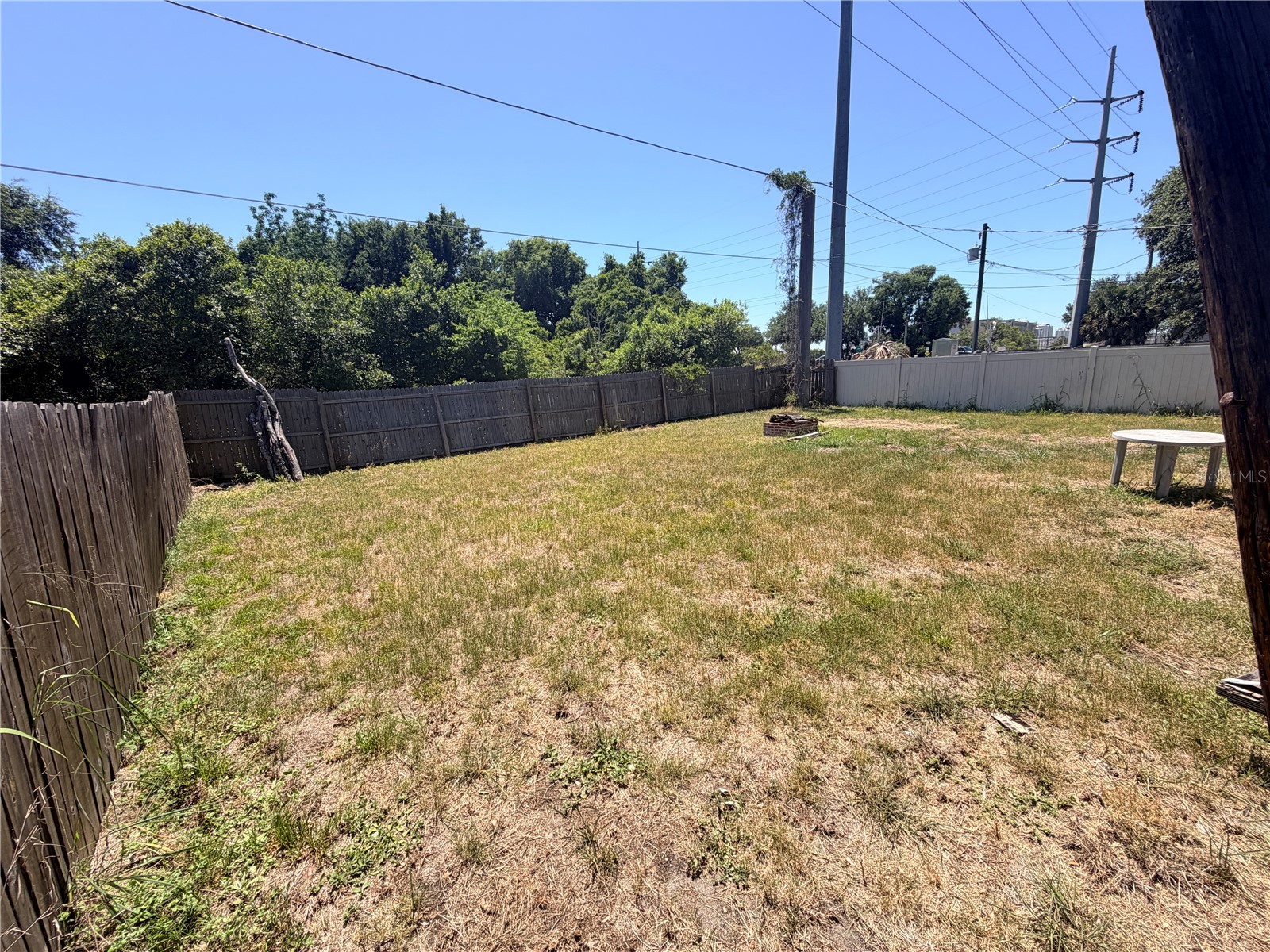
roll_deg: +2.7
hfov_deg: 102.1
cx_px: 635
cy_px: 476
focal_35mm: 14
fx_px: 514
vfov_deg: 85.7
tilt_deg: -10.5
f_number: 2.2
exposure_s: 1/770
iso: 25
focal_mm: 2.22
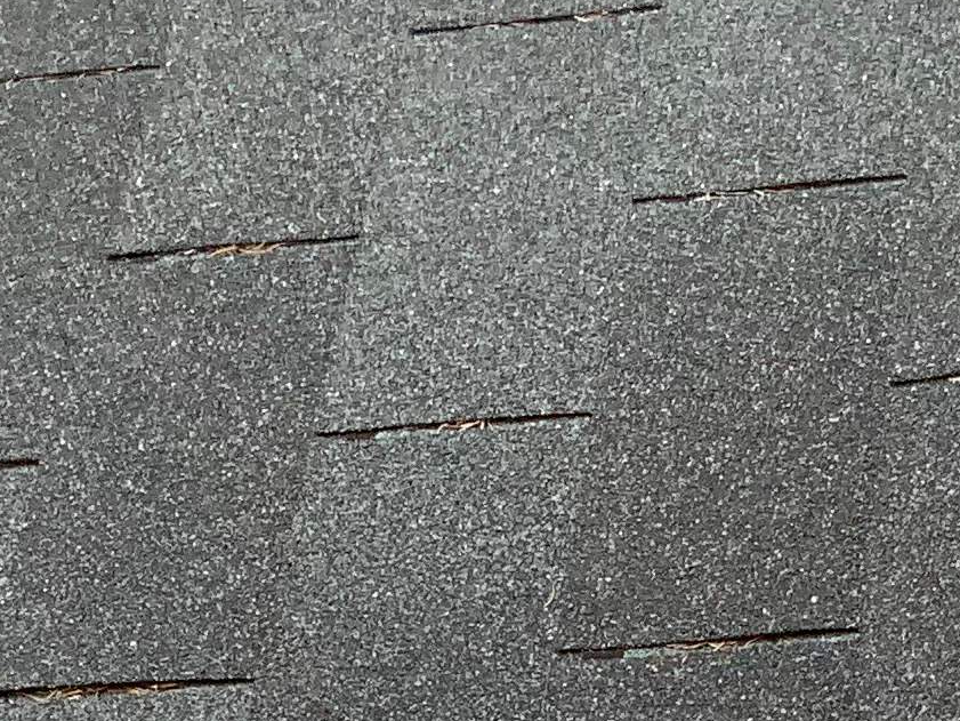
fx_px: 3855
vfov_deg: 9.9
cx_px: 685
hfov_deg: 14.2
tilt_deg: -54.5
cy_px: 1458
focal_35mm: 139
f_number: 1.8
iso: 16
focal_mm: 3
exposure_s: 1/1377
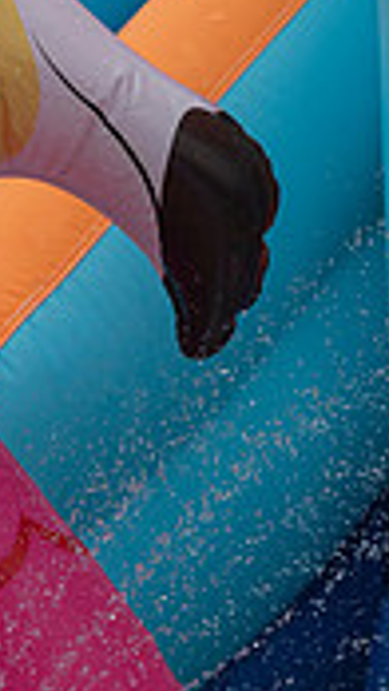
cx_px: 1127
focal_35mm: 305
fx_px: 5587
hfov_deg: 3.9
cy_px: 677
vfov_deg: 7.0
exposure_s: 1/1000
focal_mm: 85
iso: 800
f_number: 14
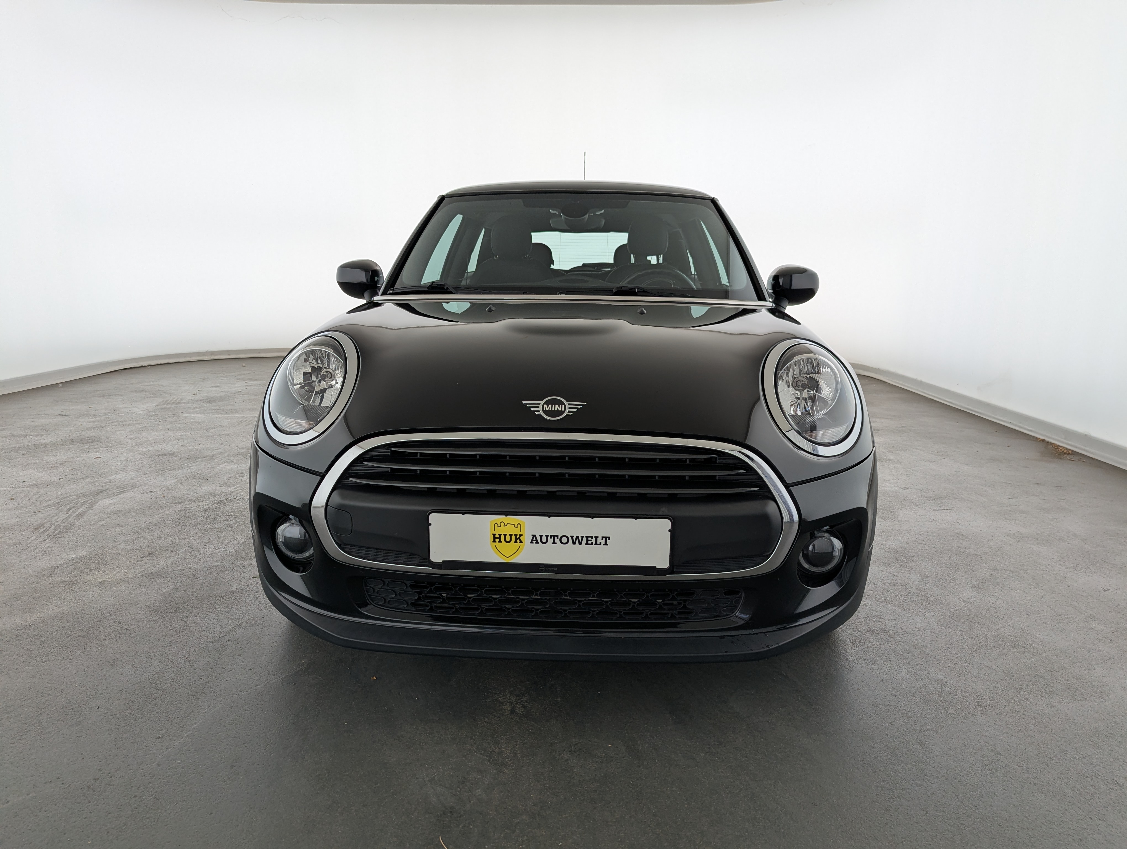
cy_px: 424
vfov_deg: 56.9
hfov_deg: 71.5
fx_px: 782
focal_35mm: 24
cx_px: 564
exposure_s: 1/190
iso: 48
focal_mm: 6.81
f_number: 1.85
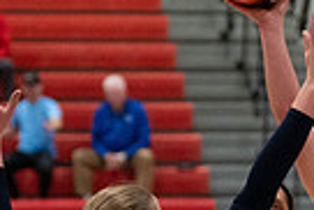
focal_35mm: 393
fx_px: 3431
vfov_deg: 3.5
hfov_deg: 5.2
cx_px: 385
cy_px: 259
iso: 4000
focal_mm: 82
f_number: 2.8
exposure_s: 1/1000
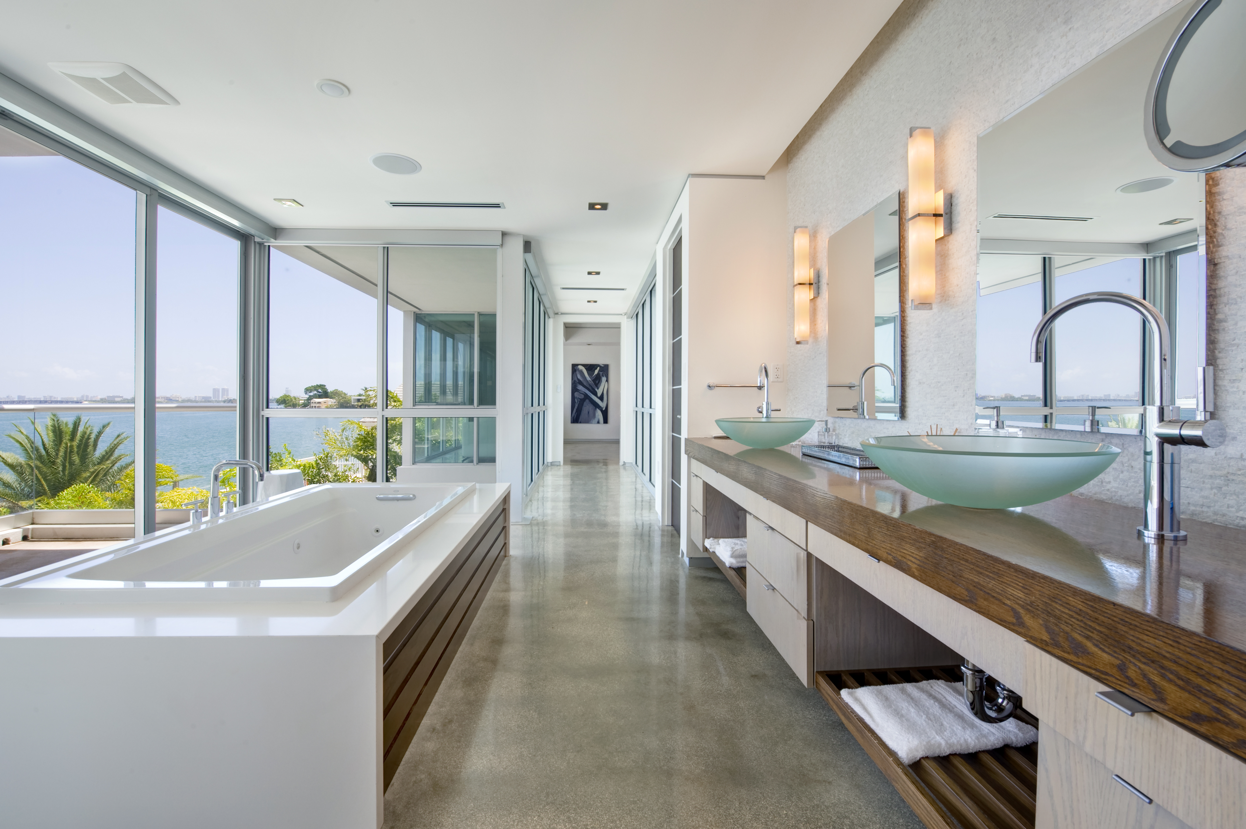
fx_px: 484
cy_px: 414
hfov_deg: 104.3
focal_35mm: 14
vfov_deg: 81.1
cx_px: 623
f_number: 16
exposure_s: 1/60
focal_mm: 14
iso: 200
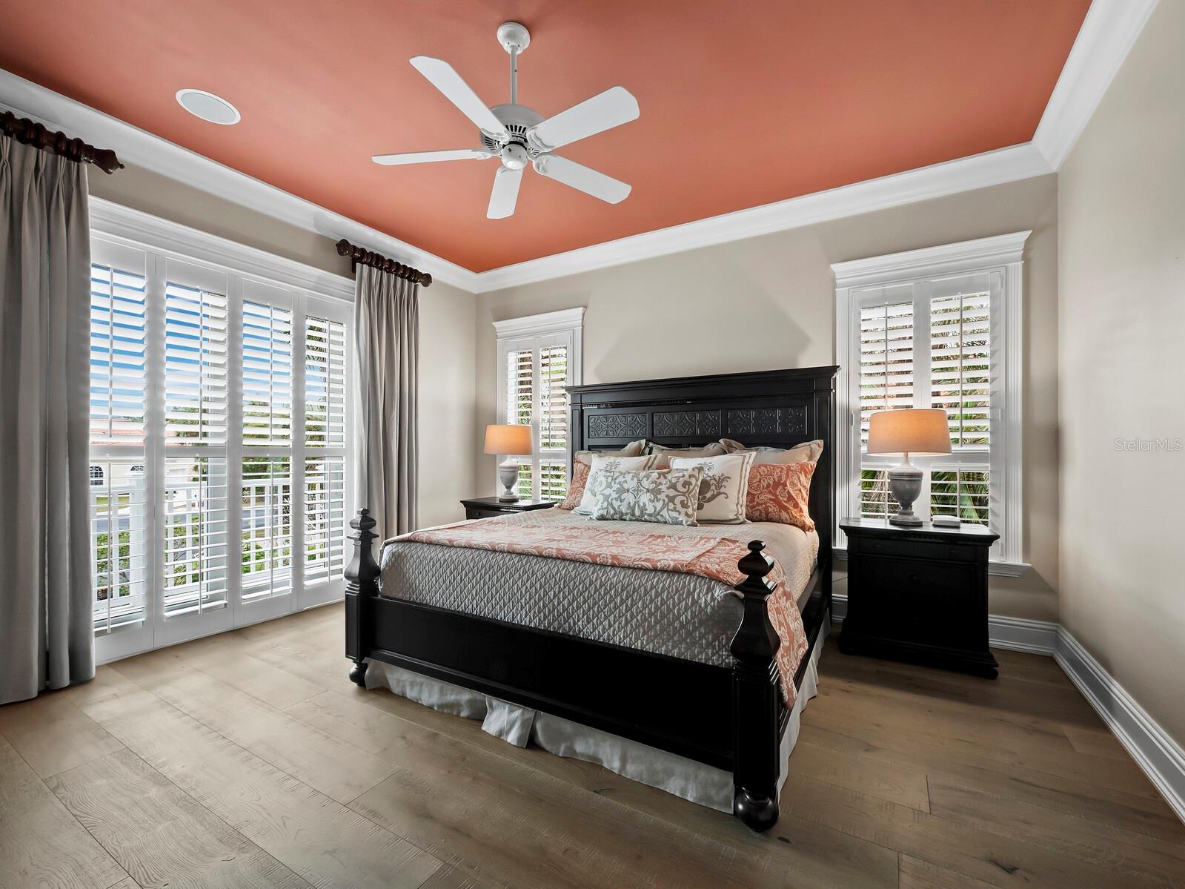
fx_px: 479
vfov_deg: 85.7
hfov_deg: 102.1
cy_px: 444
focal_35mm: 14
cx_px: 592
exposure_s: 1/1.25
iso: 400
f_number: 11
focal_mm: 7
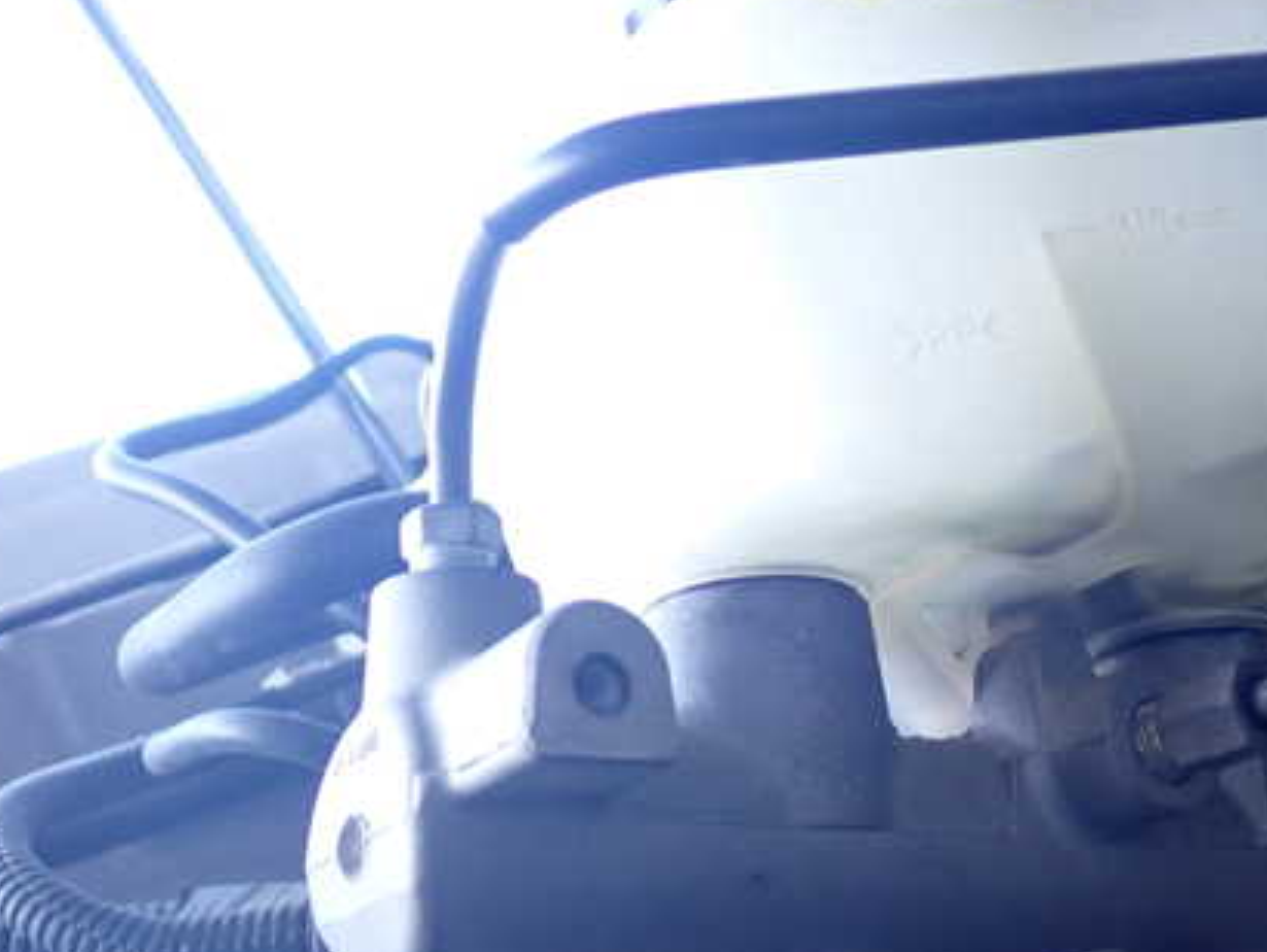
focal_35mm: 60
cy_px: 482
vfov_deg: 24.4
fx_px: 2197
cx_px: 881
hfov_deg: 31.8
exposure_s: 1/125
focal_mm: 7.31
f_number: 2.8
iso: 400
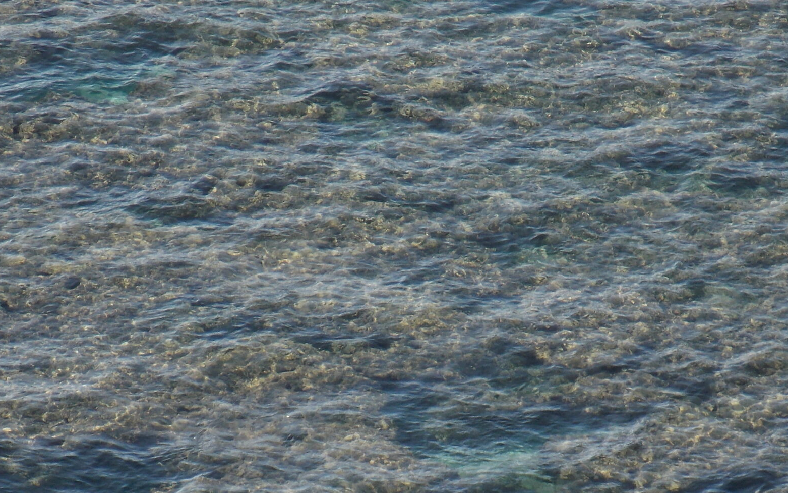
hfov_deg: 5.1
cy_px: 392
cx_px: 366
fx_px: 8762
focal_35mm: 408
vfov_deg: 3.2
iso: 80
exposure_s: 1/250
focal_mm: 41.8
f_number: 5.6
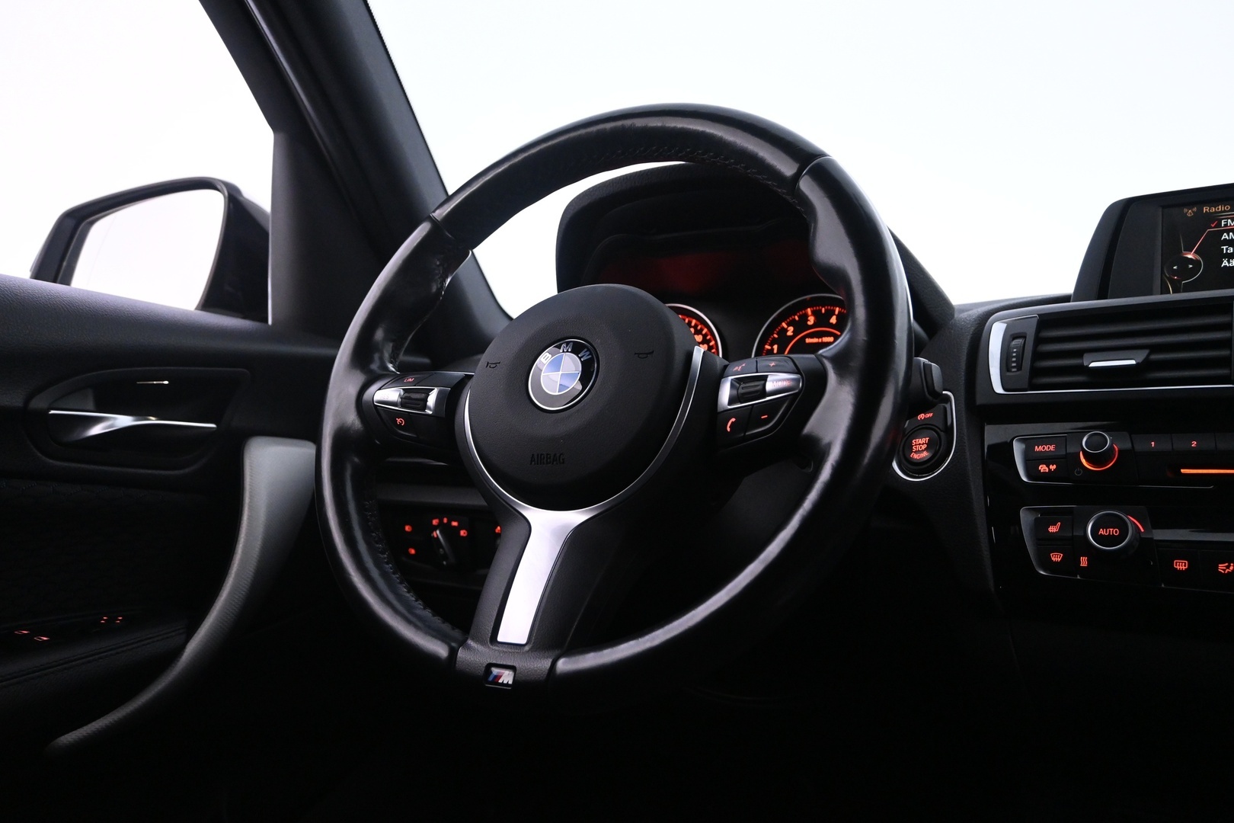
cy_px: 412
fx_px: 1028
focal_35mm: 30
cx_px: 617
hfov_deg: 61.9
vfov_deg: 43.6
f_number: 3.8
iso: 3200
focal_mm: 20
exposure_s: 1/40
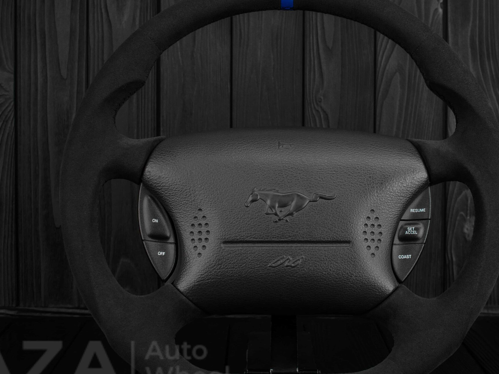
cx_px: 289
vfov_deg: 19.7
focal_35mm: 75
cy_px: 201
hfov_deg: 26.1
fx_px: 1077
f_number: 6.3
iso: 500
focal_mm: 35
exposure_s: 1/125
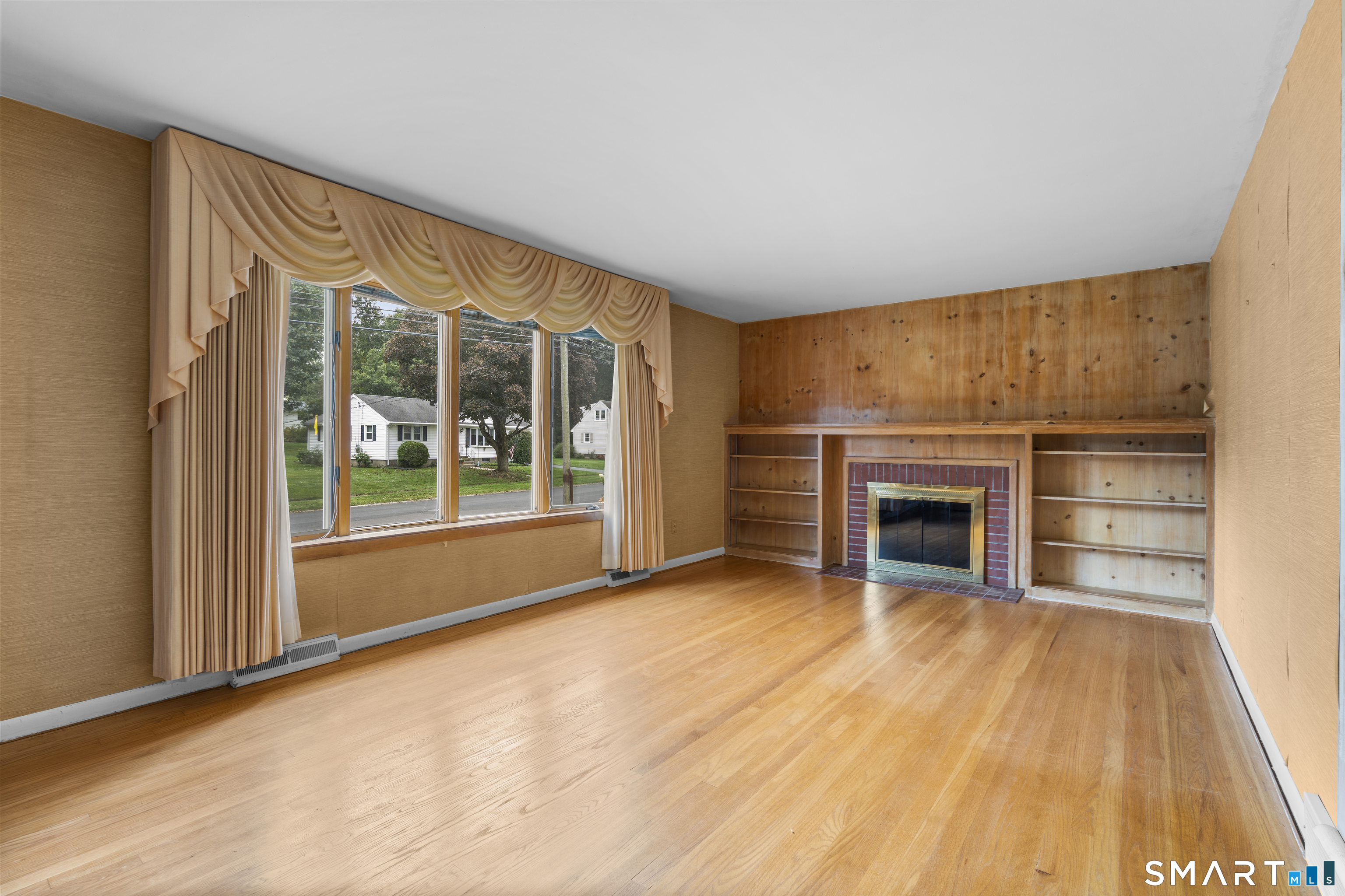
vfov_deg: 73.7
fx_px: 598
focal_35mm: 16
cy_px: 448
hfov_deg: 96.7
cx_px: 672
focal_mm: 16
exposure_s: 5
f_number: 9
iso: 200
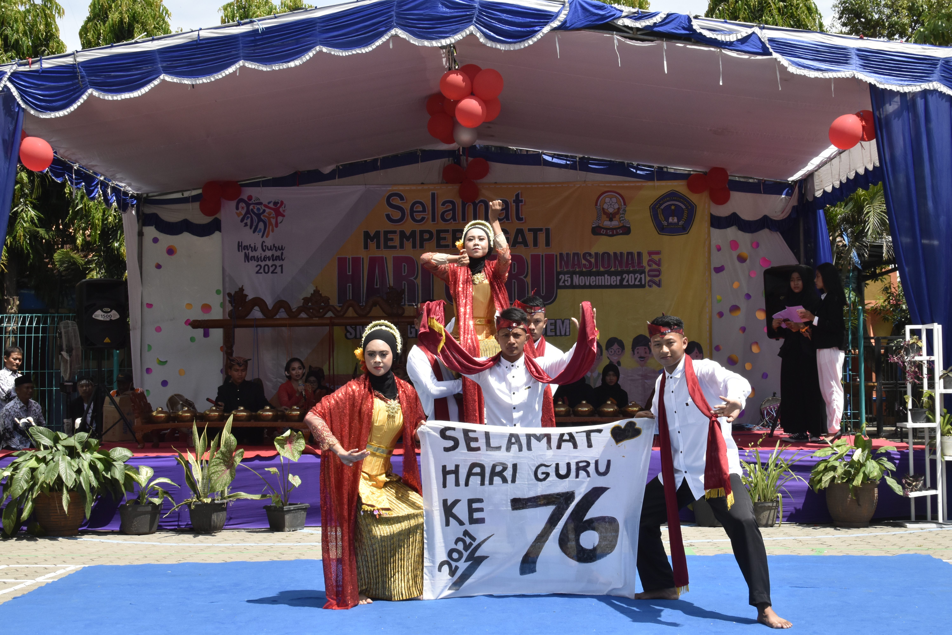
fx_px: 1388
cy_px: 318
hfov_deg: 37.9
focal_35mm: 52
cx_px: 476
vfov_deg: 25.8
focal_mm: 35
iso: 800
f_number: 11
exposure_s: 1/500
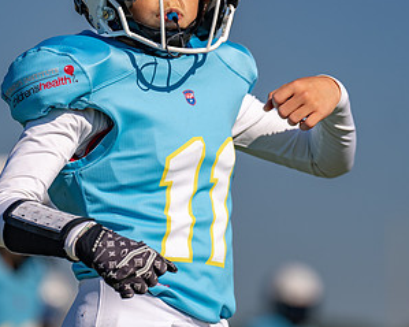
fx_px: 4441
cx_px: 164
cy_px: 128
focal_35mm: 367
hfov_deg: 5.3
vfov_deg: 4.2
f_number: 2.8
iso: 100
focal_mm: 178
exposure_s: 1/5000
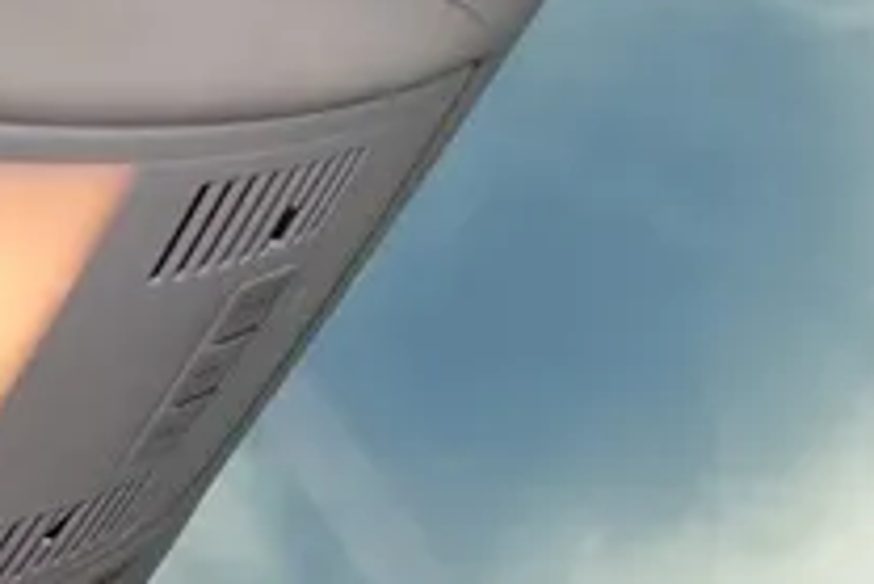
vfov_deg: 9.8
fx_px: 3401
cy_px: 185
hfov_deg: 11.8
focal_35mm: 140
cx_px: 2120
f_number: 2.4
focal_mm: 8.8
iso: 100
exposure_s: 1/200
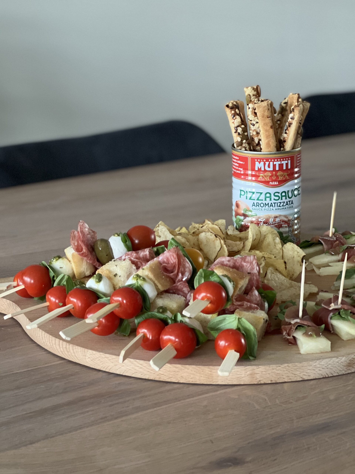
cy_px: 237
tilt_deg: -15.4
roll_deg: +1.3
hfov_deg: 19.1
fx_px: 1053
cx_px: 178
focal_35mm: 77
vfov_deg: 25.3
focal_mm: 9
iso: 400
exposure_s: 1/17
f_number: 2.8
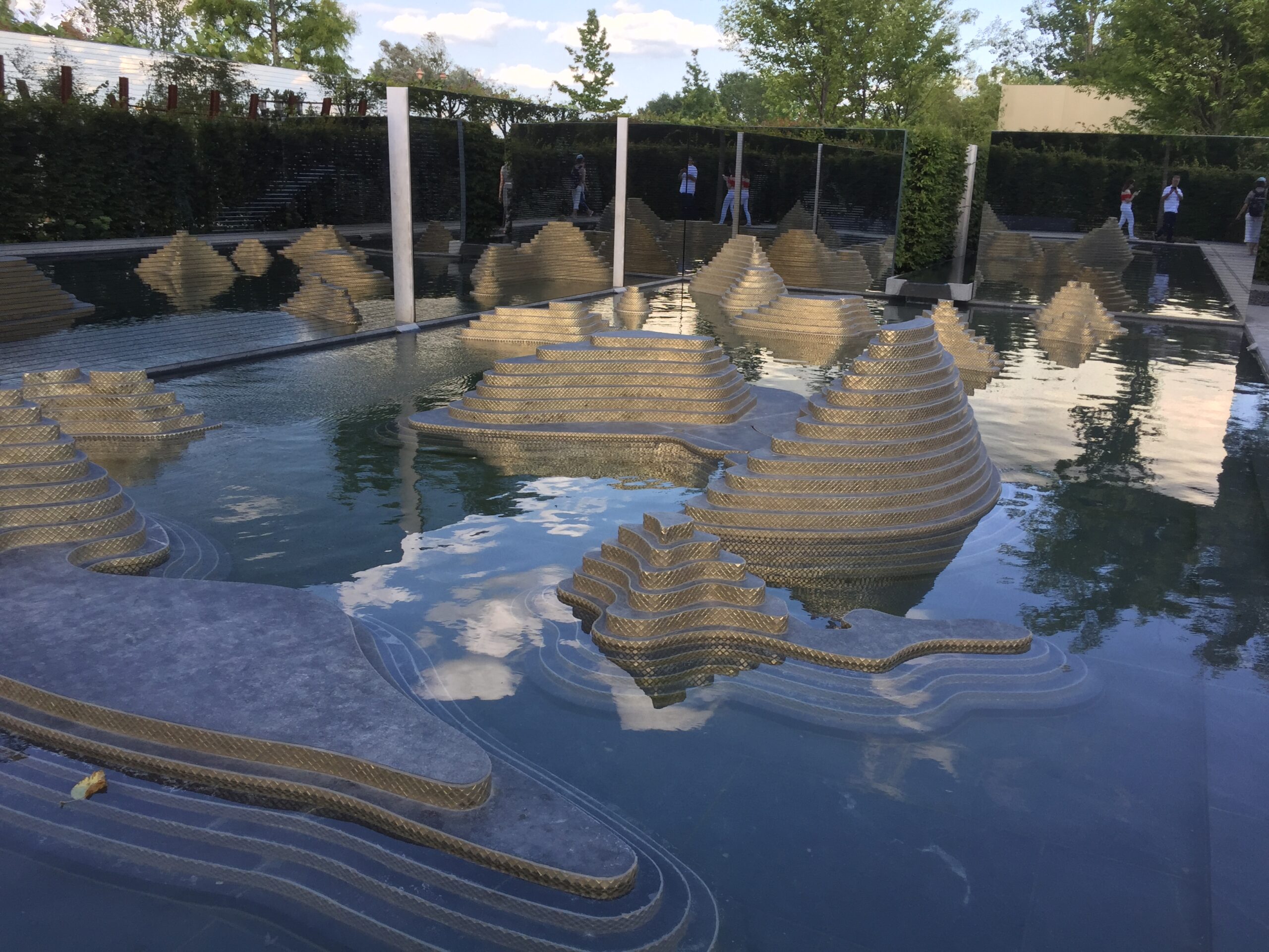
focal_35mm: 29
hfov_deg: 61.7
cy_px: 476
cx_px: 634
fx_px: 1063
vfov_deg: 48.2
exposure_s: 1/449
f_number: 2.2
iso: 32
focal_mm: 4.15
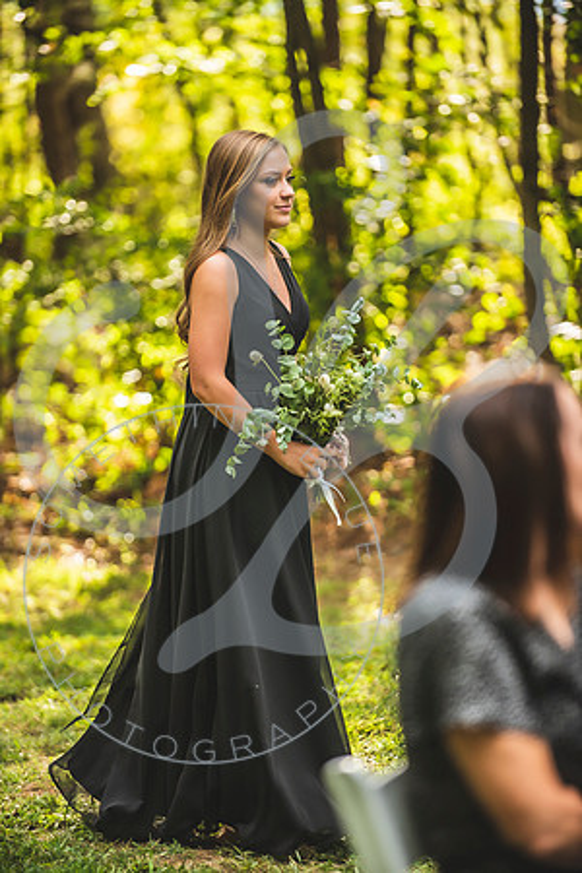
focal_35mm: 160
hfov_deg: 8.6
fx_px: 3880
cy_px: 436
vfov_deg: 12.8
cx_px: 291
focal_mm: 160
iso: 500
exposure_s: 1/500
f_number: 2.8
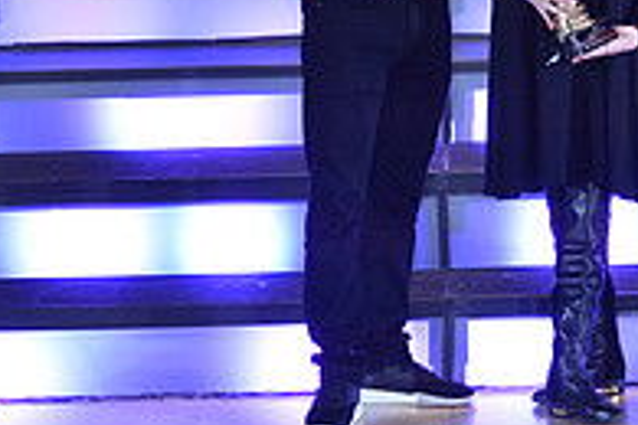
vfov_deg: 5.7
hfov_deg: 8.6
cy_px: -100
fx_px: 4218
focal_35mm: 238
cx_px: 540
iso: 2000
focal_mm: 80
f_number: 5
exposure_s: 1/250
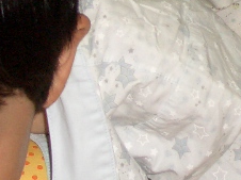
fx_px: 1301
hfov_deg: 10.5
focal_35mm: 187
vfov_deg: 7.7
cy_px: -116
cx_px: 256
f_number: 2.8
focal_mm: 7.1
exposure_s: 1/60
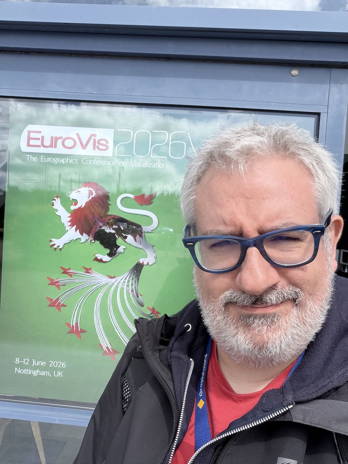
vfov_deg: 60.0
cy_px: 232
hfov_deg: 46.8
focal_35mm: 30
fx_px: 402
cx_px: 174
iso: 25
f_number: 1.9
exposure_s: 1/868
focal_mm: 2.71
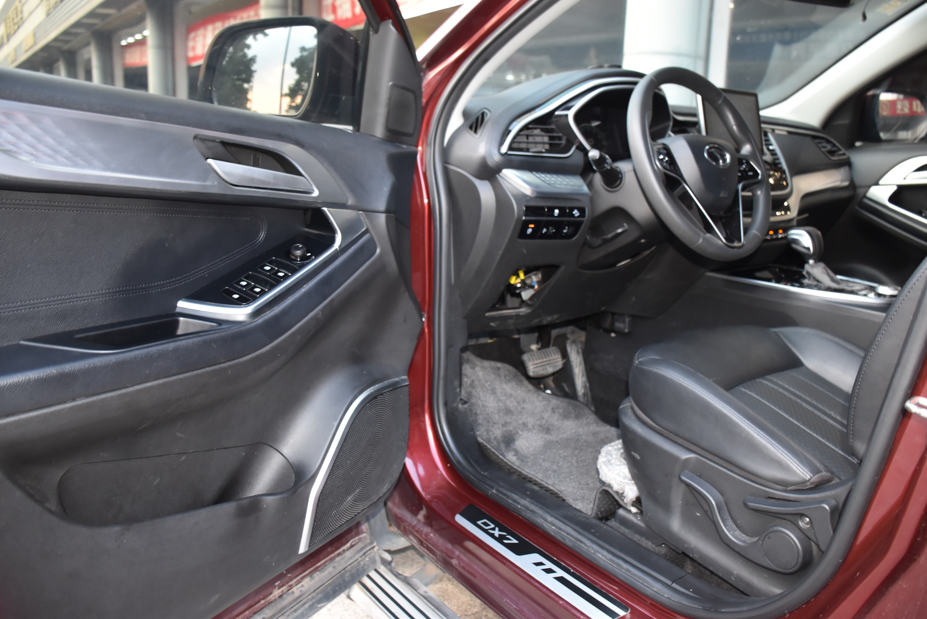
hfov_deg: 67.4
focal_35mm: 27
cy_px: 310
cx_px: 464
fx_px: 695
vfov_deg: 48.0
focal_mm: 18
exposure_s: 1/60
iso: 800
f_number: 4
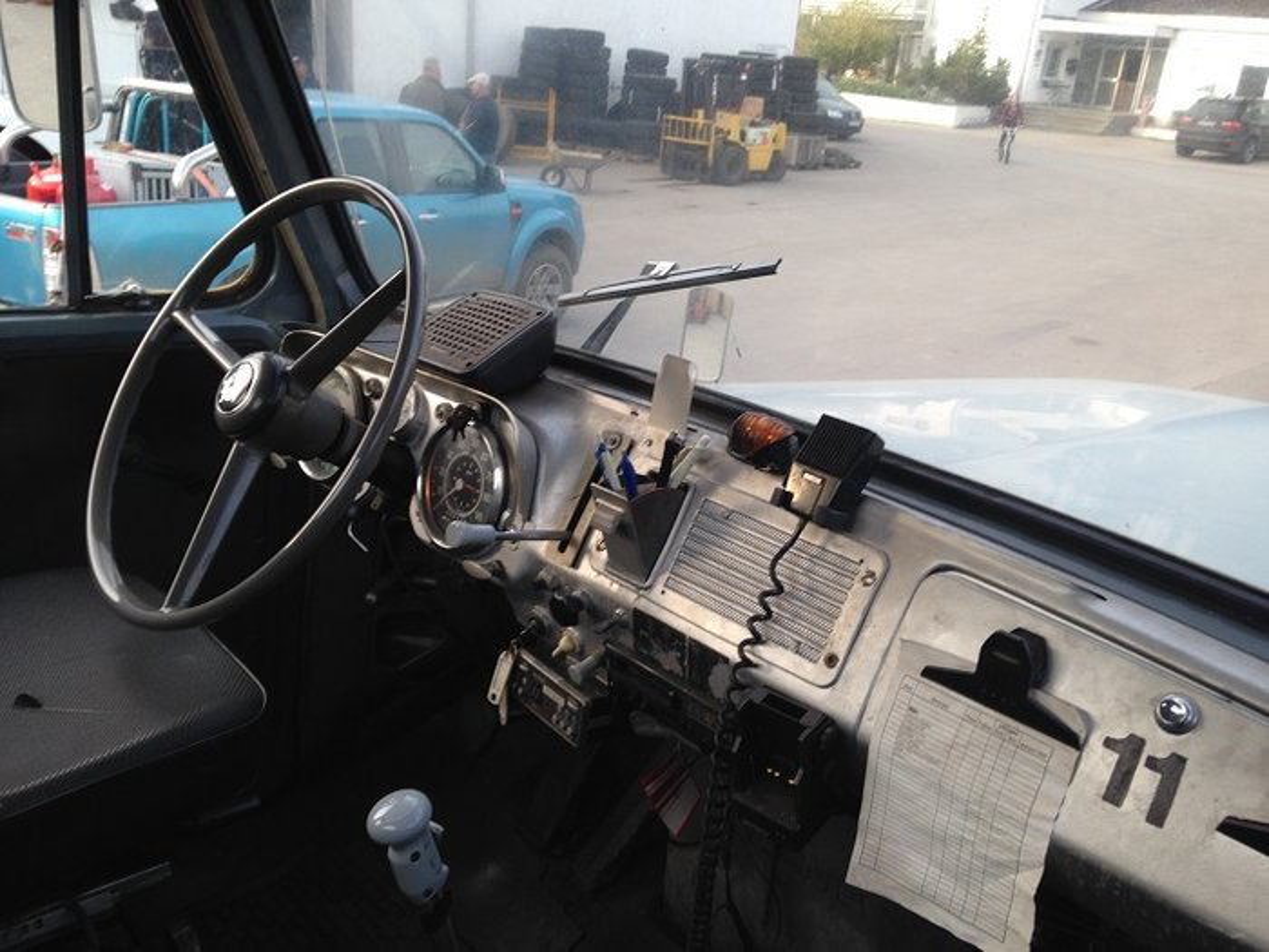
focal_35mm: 33
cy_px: 476
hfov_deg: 55.4
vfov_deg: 42.9
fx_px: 1210
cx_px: 634
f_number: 2.4
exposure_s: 1/120
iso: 50
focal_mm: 4.12
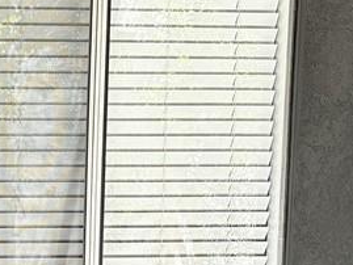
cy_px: 252
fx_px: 1010
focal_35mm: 99
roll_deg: -0.5
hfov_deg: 18.3
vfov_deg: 14.8
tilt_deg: -6.1
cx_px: -121
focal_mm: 5.96
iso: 50
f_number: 1.6
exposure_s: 1/121
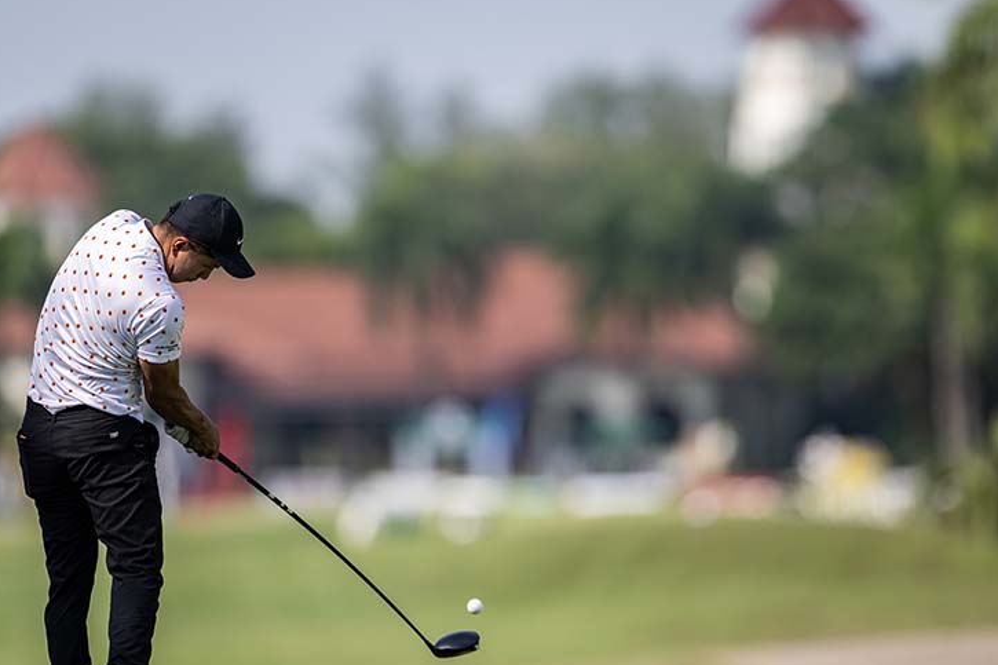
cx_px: 475
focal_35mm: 530
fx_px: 14689
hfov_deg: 3.9
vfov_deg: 2.6
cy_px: 365
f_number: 2.8
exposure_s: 1/4000
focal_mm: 400
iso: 280
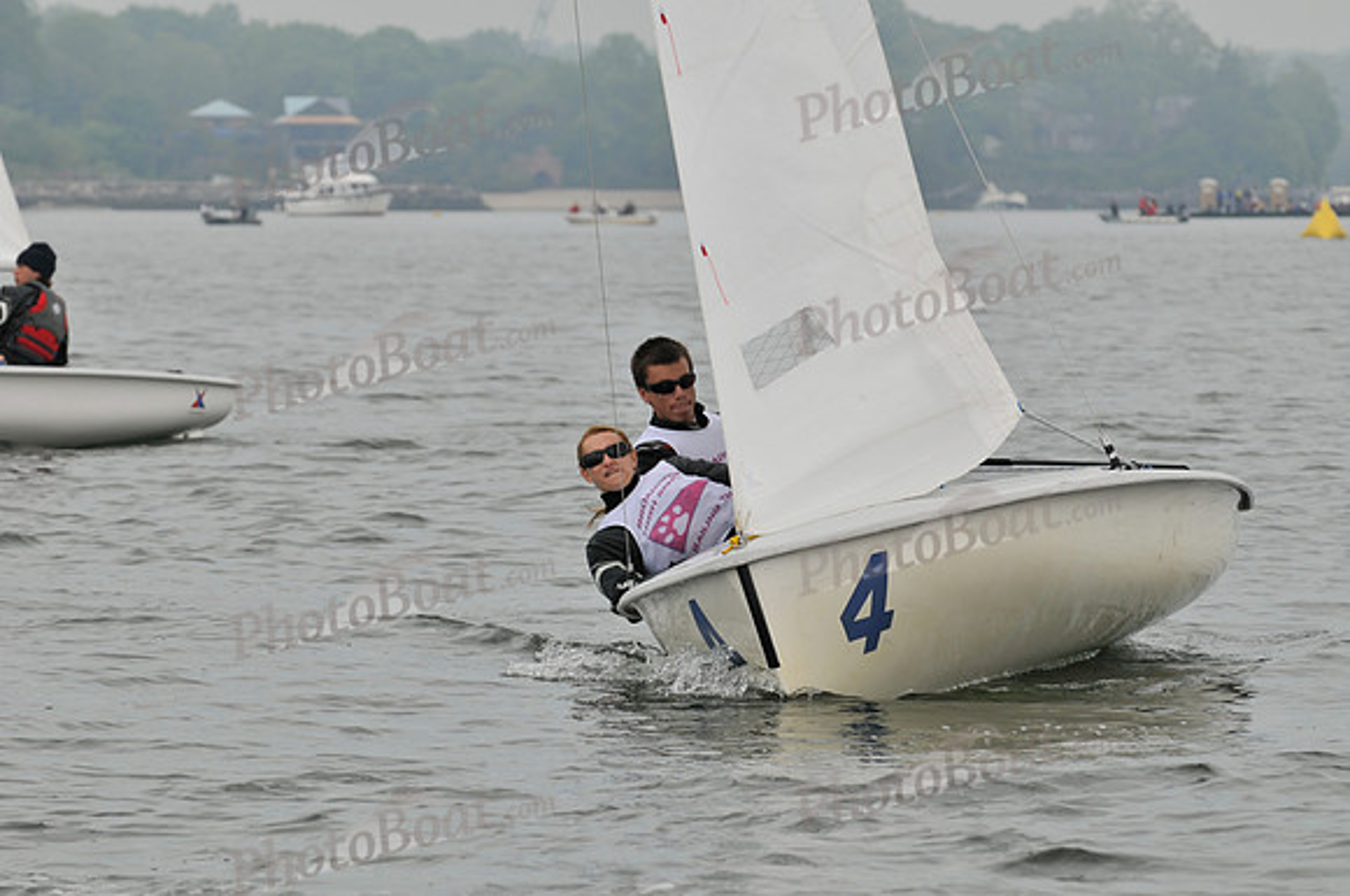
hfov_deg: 7.9
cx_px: 675
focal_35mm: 262
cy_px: 448
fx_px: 9830
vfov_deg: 5.2
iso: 200
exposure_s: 1/640
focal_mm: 175
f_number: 8
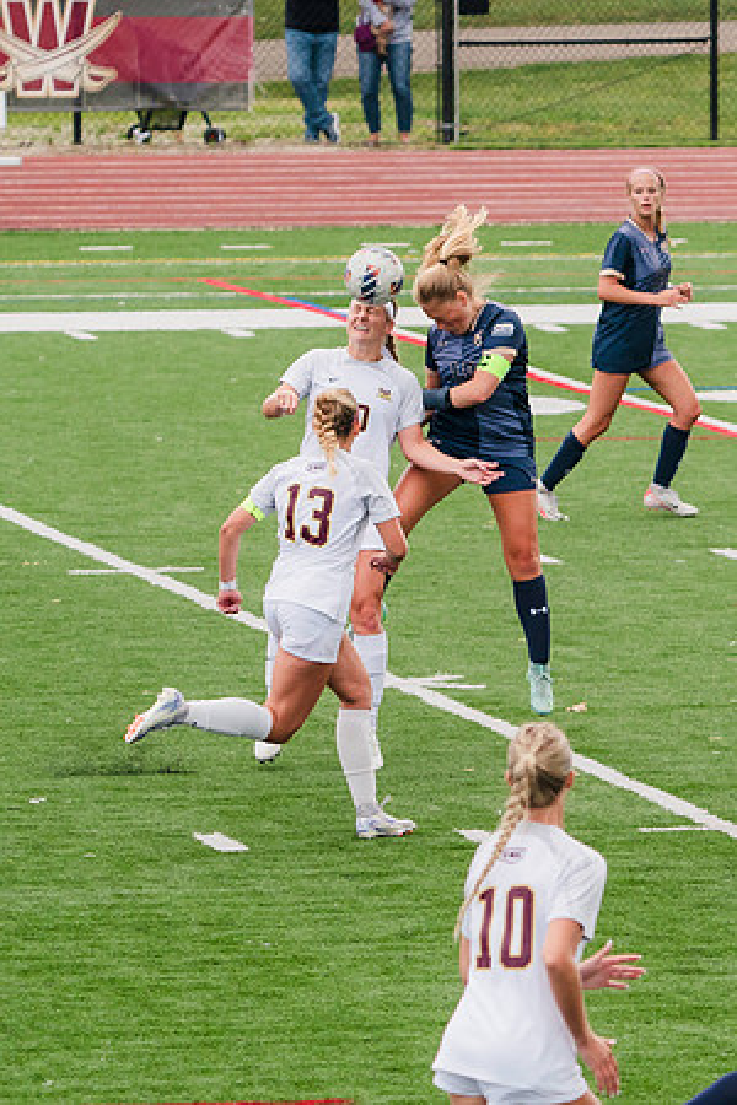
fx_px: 12732
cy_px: 535
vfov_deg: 5.0
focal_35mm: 415
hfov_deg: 3.3
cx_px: 559
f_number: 5.6
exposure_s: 1/1600
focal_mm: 200
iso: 800
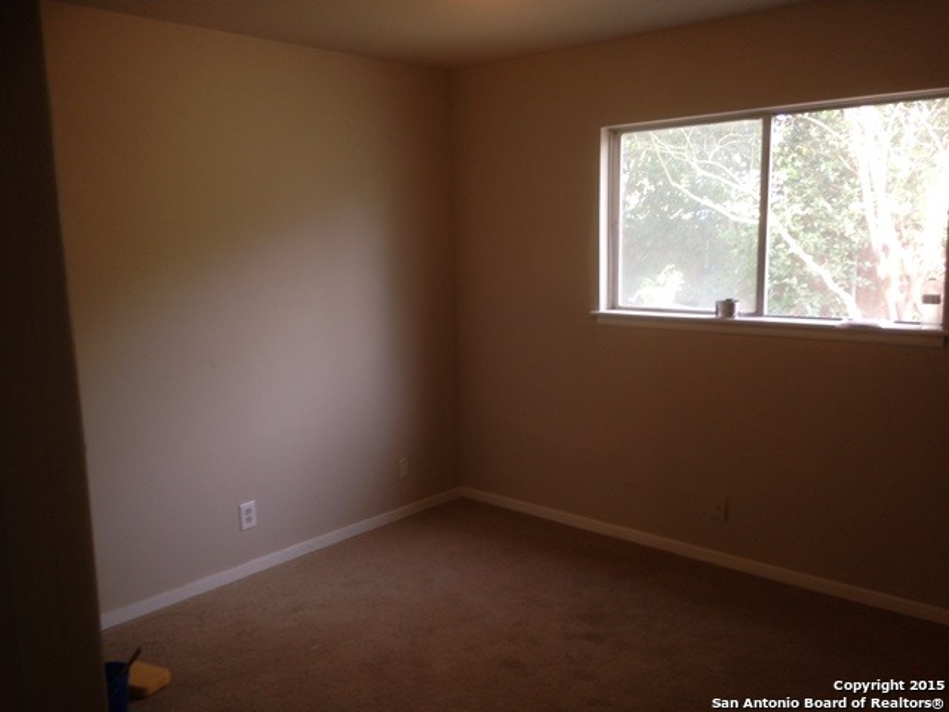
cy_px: 356
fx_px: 905
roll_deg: -0.6
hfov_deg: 55.4
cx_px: 474
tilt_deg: -6.6
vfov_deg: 42.9
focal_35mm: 33
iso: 64
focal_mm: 4.12
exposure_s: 1/20
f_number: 2.4
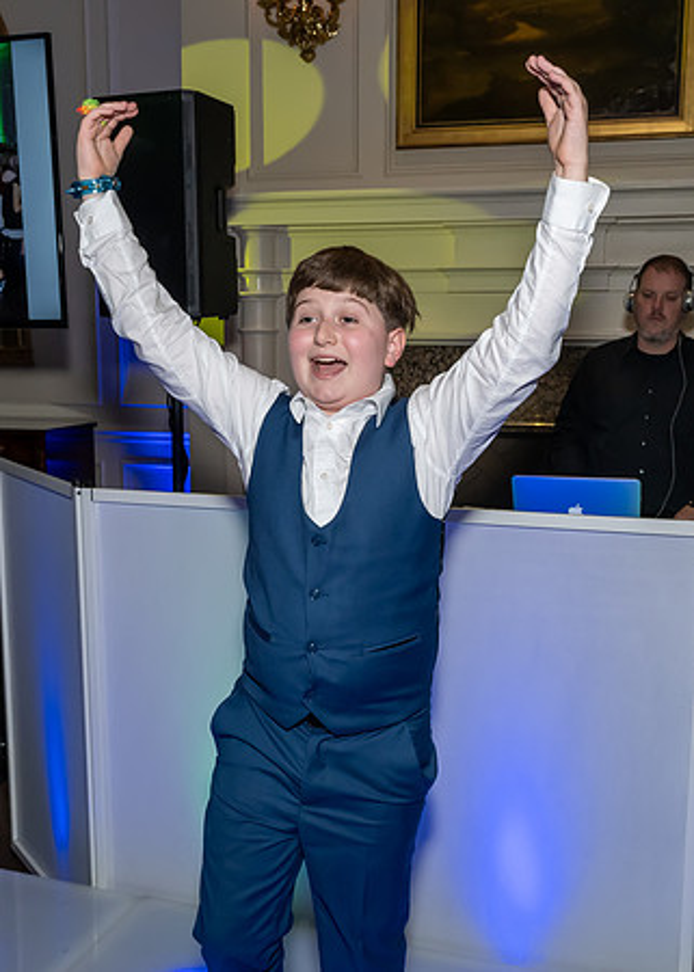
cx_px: 352
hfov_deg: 36.6
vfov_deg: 49.8
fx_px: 1048
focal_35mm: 38
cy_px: 498
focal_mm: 17
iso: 1000
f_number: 7.1
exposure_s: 1/250
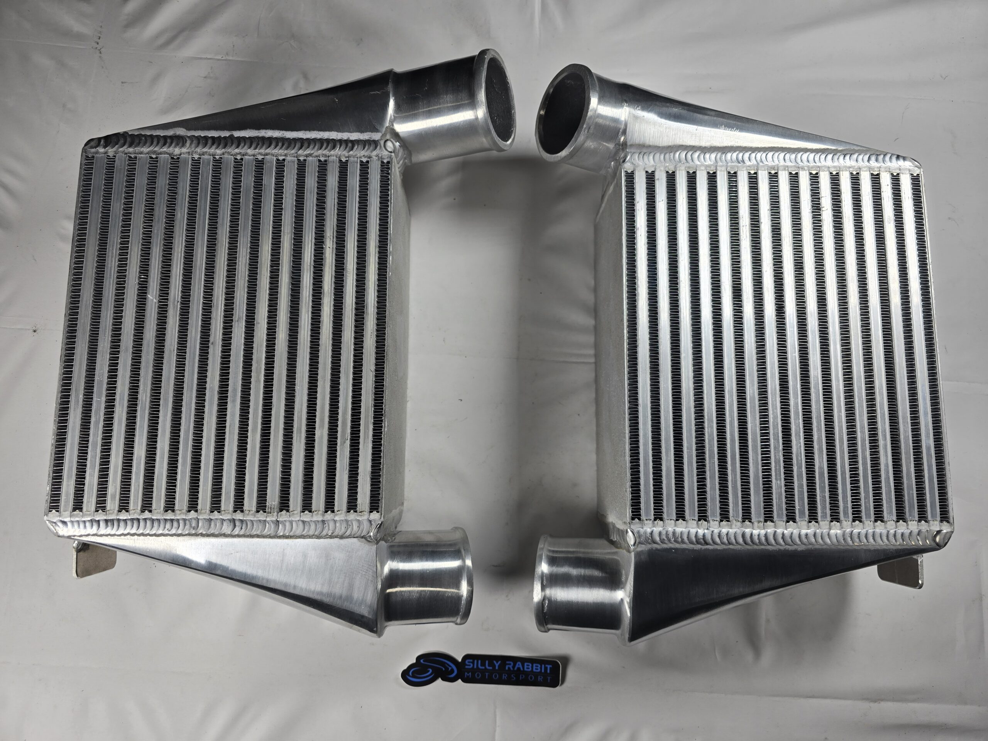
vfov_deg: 58.9
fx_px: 656
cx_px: 494
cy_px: 370
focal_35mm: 23
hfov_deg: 73.9
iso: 32
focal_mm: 6.3
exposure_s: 1/180
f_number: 1.7
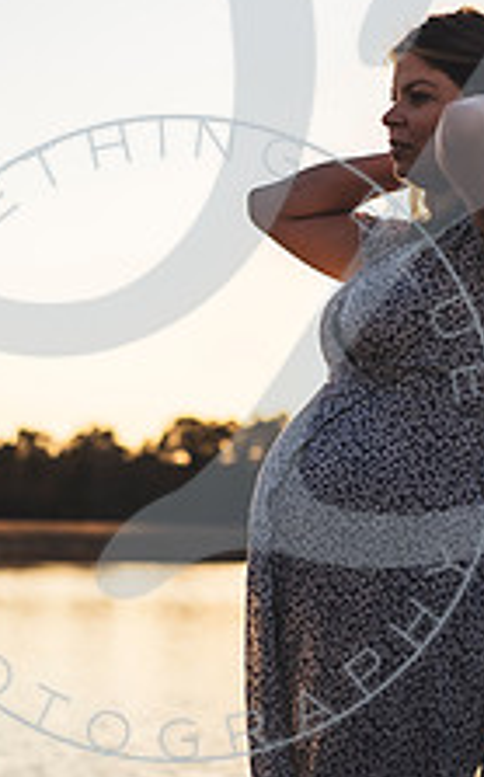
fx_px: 2178
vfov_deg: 20.0
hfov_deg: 12.7
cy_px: 174
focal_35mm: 103
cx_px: 334
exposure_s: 1/2000
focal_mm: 50
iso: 100
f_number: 2.8
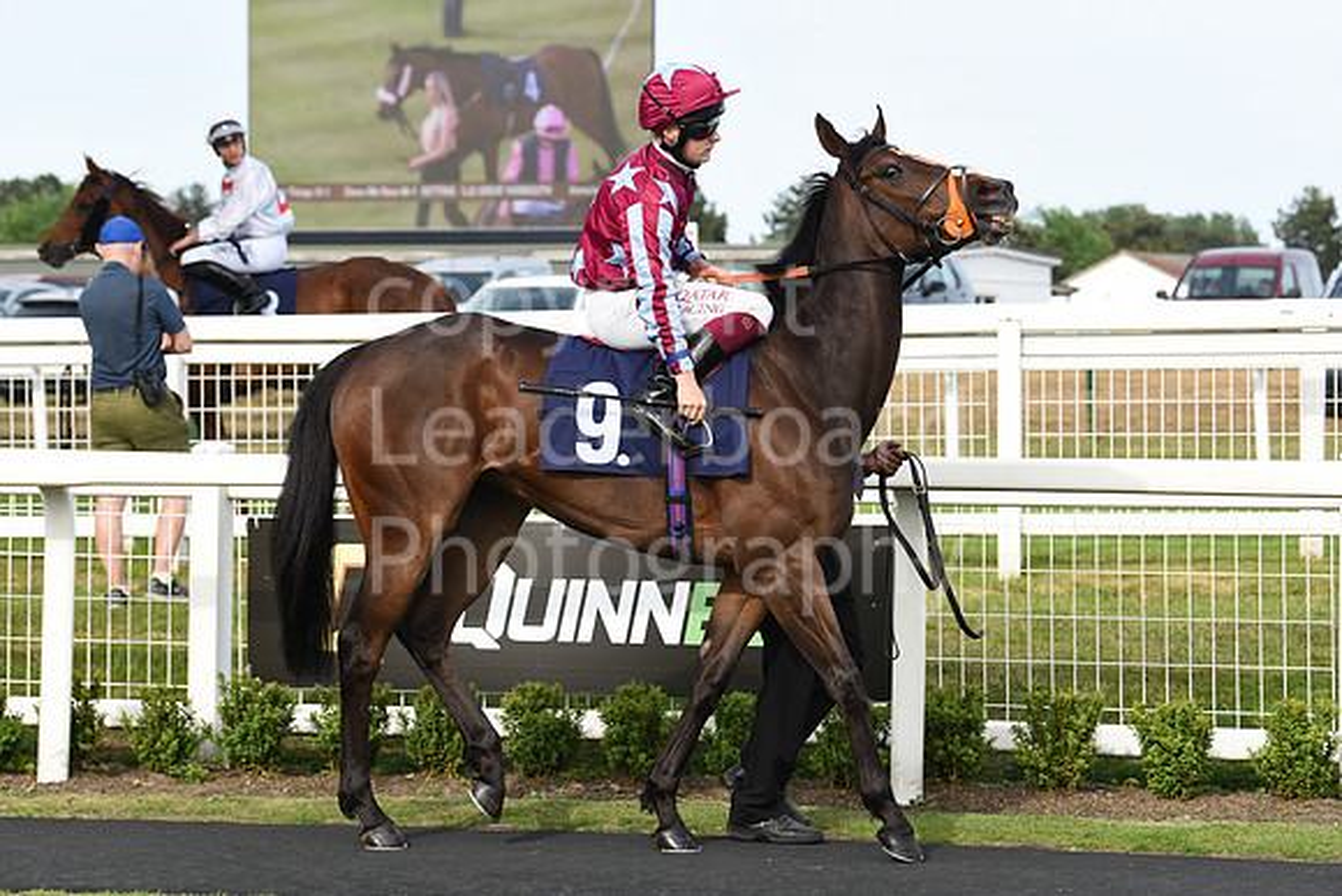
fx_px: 4101
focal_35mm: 110
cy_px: 448
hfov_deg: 18.6
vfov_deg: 12.5
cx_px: 671
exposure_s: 1/1000
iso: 400
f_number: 5.6
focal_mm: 110
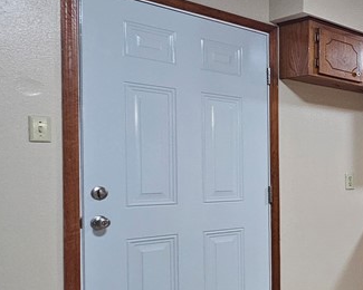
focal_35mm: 40
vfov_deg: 37.2
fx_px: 430
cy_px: 175
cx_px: 532
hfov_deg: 29.6
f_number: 2.2
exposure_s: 1/60
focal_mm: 2.2
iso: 320
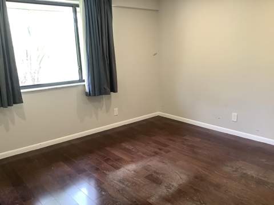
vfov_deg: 45.4
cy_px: 102
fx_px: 245
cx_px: 137
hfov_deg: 58.4
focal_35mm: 31
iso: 125
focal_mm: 3.3
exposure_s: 1/60
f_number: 2.4
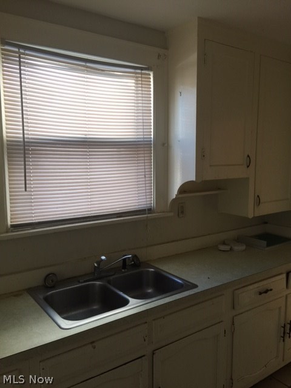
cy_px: 194
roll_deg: -0.3
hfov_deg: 48.2
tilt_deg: -5.4
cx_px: 146
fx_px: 325
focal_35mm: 29
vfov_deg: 61.7
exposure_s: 1/40
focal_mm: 4.15
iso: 32
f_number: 2.2
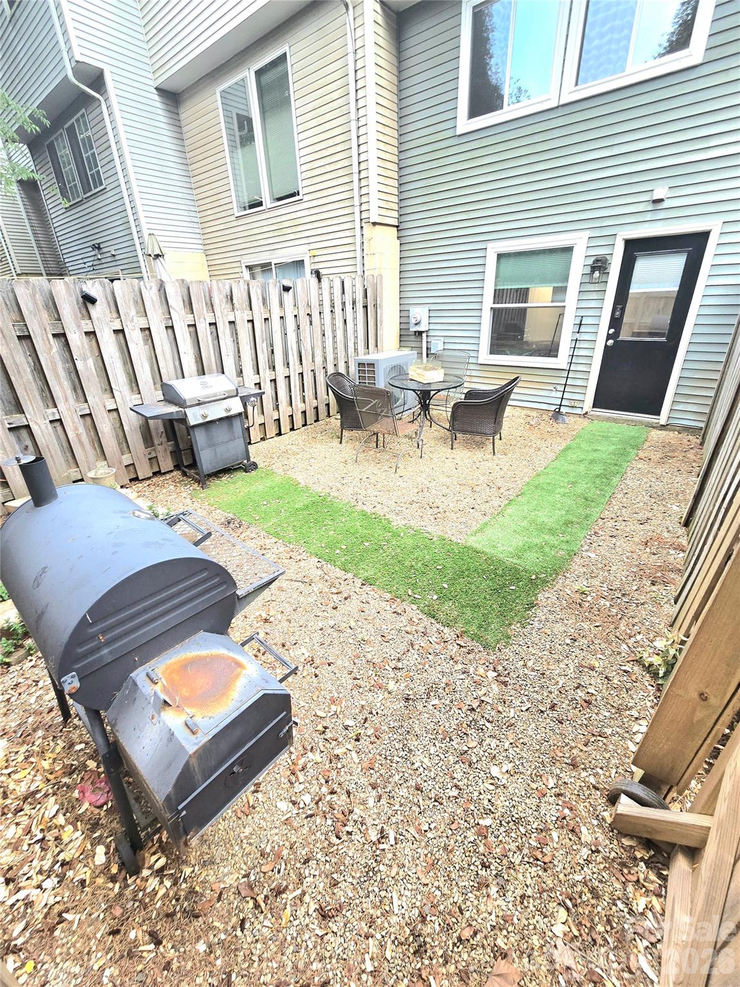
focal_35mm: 13
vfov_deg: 106.2
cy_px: 494
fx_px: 371
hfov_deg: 89.9
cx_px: 370
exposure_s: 1/60.2
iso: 100
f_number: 2.2
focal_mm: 2.2
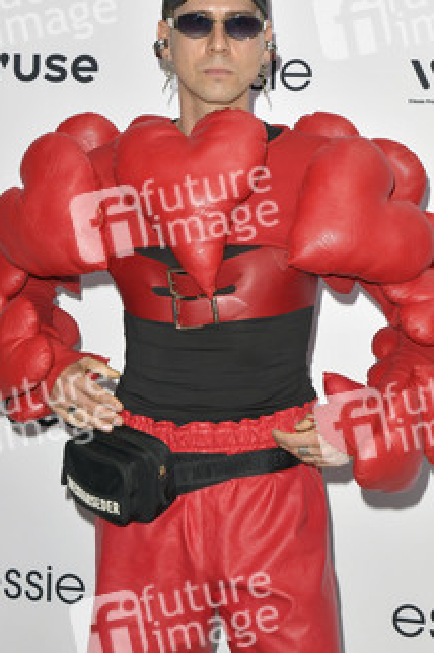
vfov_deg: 24.8
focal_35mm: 82
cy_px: 316
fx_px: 1486
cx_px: 233
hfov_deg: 16.6
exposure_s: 1/250
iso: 400
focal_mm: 55
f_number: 9
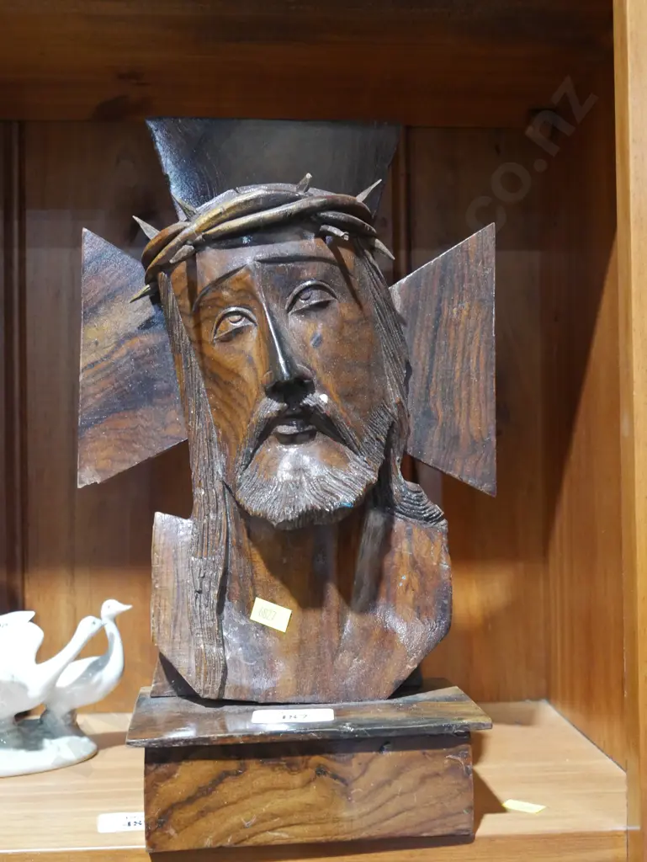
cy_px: 431
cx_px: 324
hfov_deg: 34.4
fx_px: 1046
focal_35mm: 42
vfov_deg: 44.8
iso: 2500
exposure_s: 1/60
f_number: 4.6
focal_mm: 21
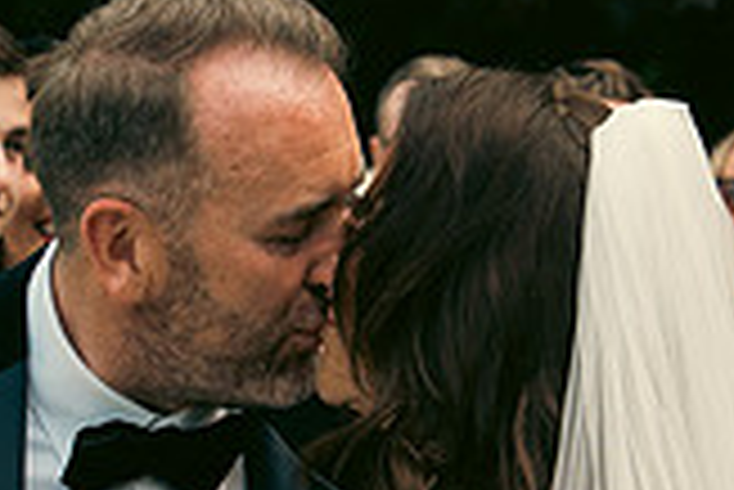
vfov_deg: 4.6
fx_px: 6081
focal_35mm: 298
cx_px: 311
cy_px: 663
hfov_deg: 6.9
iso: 200
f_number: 5
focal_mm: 56
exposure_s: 1/250
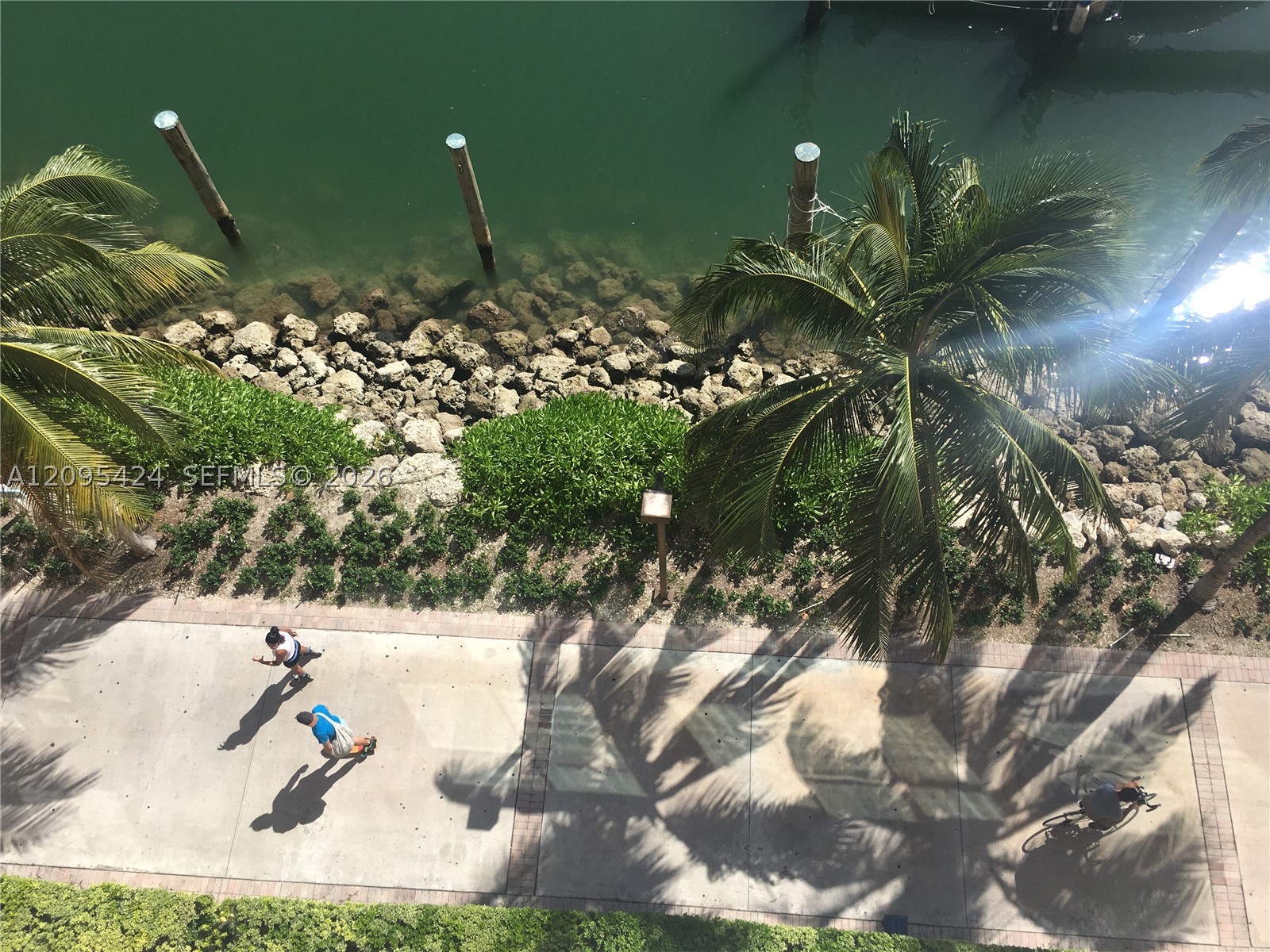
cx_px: 635
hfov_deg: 61.7
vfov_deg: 48.2
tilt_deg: -64.4
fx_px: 1064
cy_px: 476
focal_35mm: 29
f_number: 2.2
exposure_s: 1/1789
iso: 25
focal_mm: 4.15
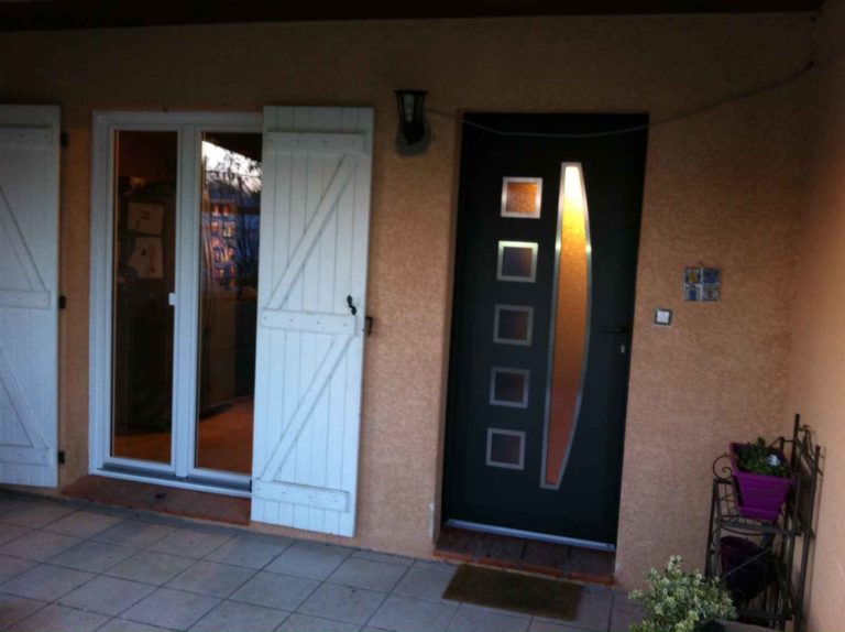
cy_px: 316
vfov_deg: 40.6
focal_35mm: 35
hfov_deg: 52.7
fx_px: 853
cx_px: 422
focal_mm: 3.85
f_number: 2.8
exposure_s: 1/15
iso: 160
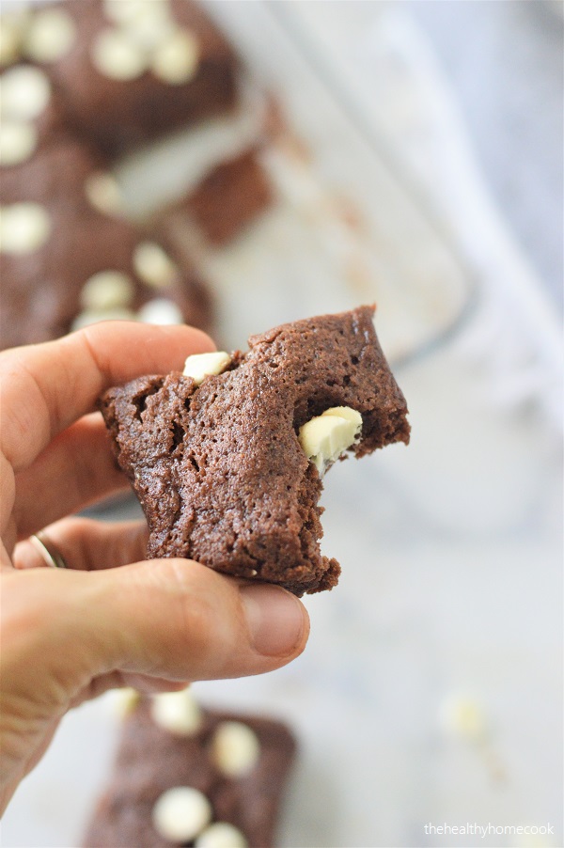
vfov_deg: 27.0
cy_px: 424
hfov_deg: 18.2
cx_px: 282
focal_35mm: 75
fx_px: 1765
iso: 1400
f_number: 2.8
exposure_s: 1/500
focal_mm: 50
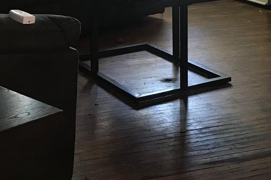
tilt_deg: -5.6
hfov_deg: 25.6
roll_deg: -0.5
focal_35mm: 79
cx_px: 173
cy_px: -50
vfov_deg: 16.4
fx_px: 595
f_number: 1.8
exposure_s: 1/15
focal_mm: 3.99
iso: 50
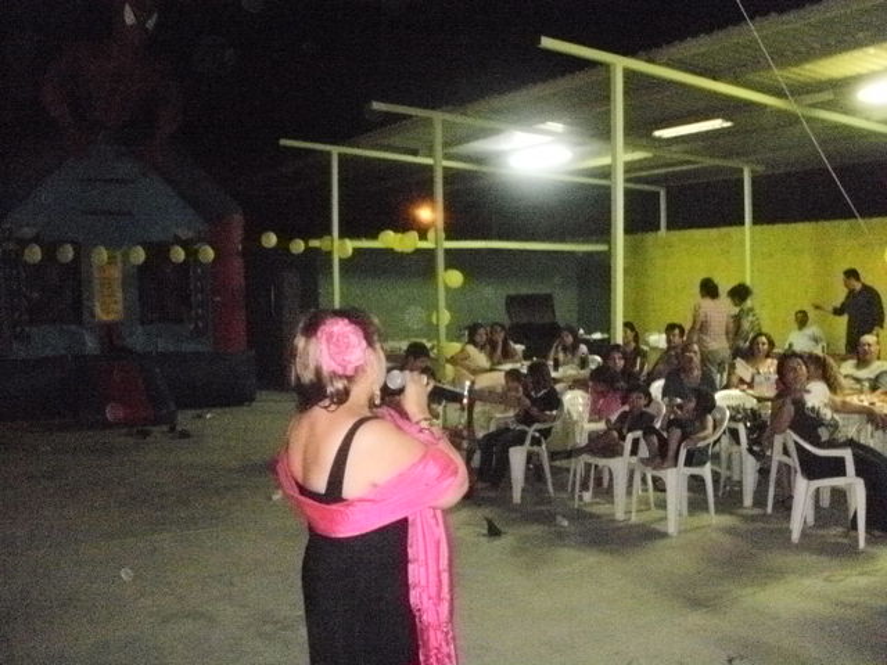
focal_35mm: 36
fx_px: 922
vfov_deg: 39.7
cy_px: 332
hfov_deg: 51.4
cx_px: 444
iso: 1600
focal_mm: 6.3
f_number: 3.5
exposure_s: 1/30
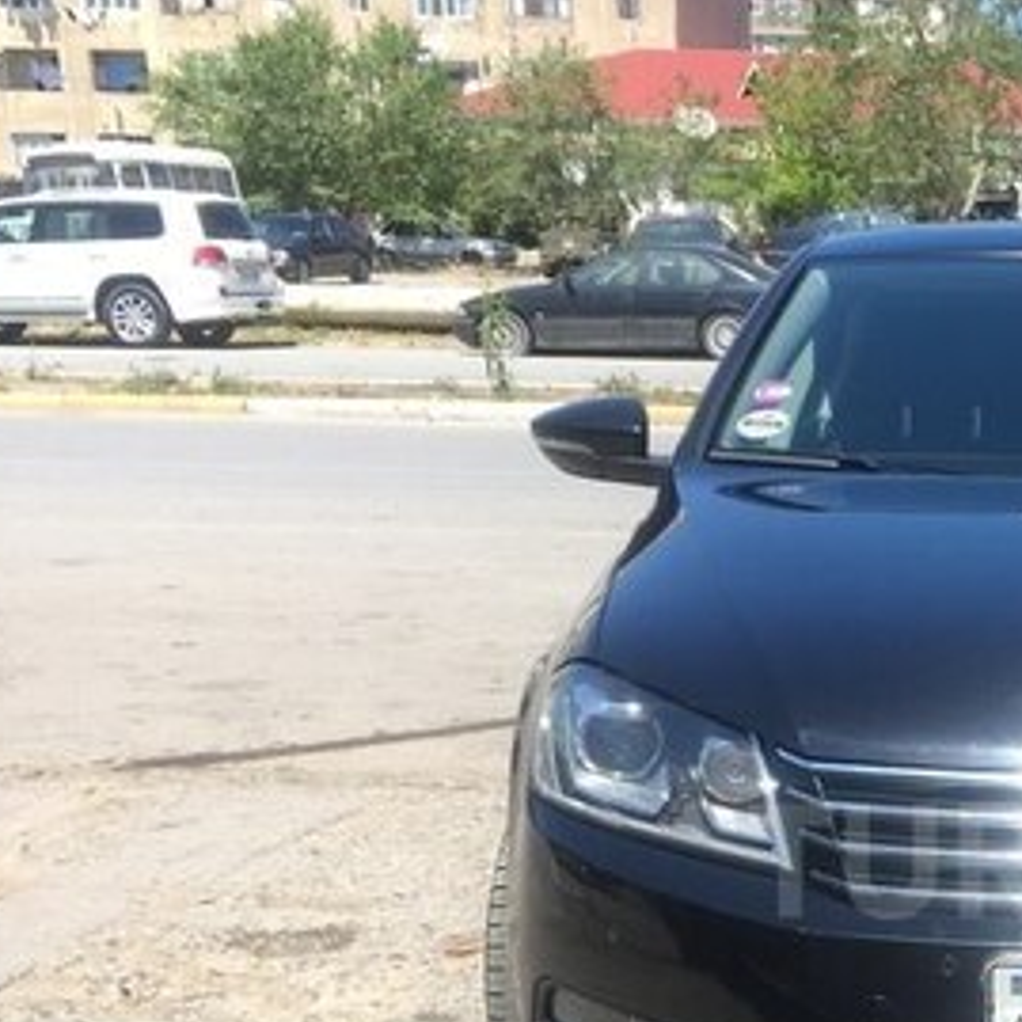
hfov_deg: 25.3
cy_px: 861
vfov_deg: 26.6
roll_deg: -1.0
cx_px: 1136
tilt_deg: -16.8
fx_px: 2104
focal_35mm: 63
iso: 25
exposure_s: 1/732
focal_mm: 4.15
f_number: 2.2
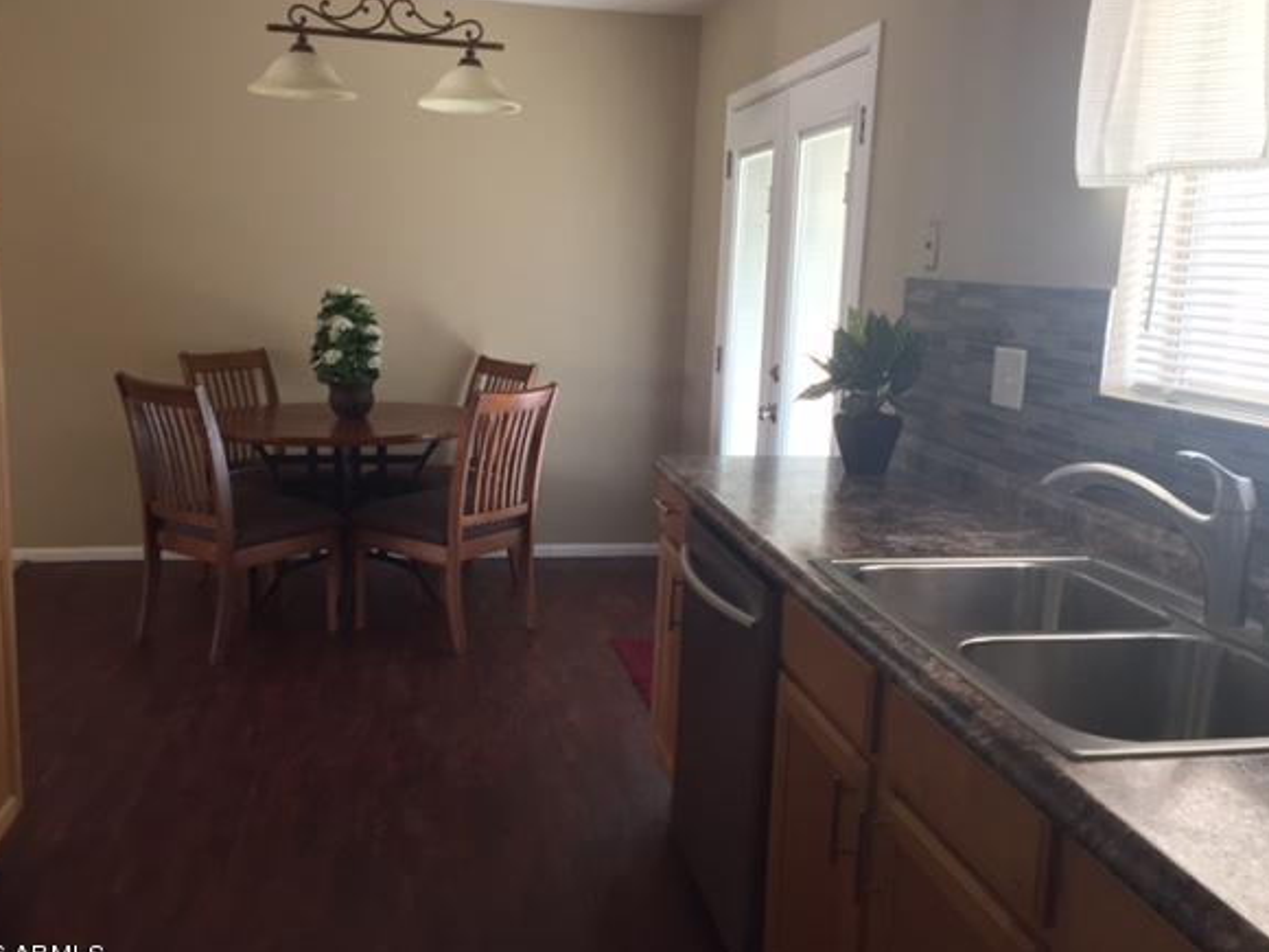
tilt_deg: -10.1
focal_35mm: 32
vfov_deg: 44.2
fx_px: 1173
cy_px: 473
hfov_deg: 56.8
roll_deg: -2.4
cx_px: 632
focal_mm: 4.15
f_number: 2.2
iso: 200
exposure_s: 1/30
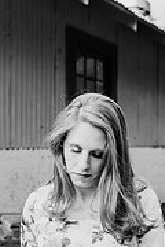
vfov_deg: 33.0
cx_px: 67
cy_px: 172
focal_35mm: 60
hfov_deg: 22.6
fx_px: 412
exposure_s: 1/320
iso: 160
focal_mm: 24
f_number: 2.8
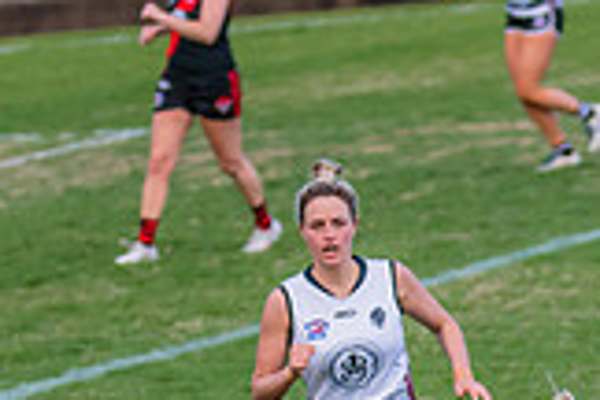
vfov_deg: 1.9
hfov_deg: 2.8
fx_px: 12316
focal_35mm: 739
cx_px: 869
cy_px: 565
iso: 800
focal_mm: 190
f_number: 4.5
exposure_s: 1/1250
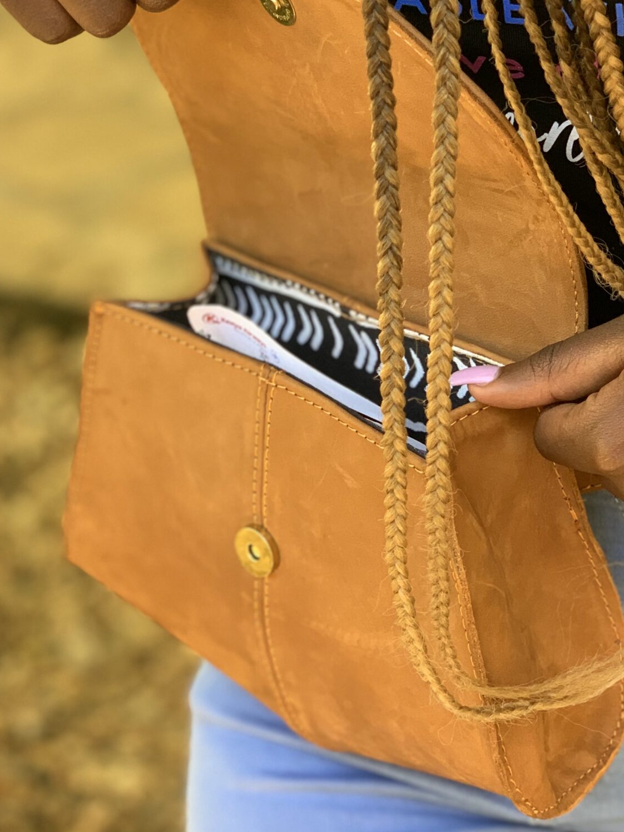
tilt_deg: -25.8
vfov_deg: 22.0
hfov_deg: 16.6
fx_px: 2139
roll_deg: +5.5
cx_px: 315
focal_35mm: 89
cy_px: 305
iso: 80
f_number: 2.4
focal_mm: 6
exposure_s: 1/122
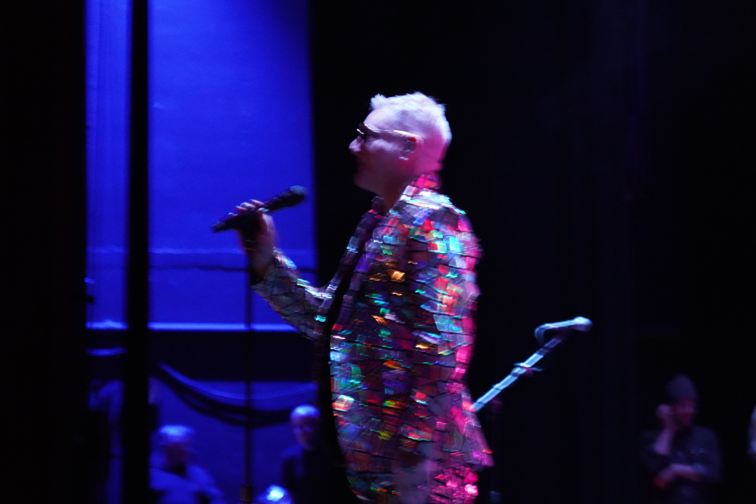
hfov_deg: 19.5
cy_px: 252
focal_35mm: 105
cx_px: 378
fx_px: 2205
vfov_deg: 13.0
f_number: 4
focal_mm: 105
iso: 12800
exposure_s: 1/6
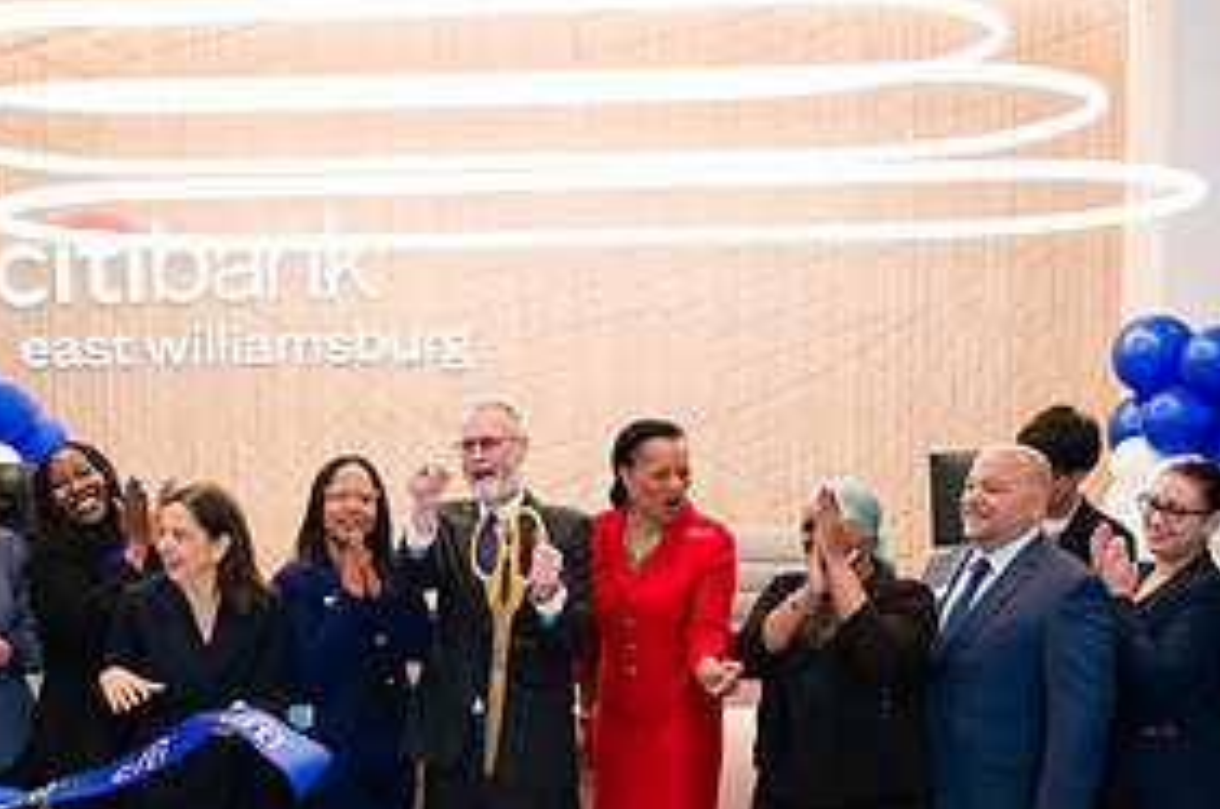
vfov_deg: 26.5
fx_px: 1692
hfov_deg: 39.4
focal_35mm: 50
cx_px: 472
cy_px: 619
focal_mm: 24
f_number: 4
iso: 800
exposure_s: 1/200
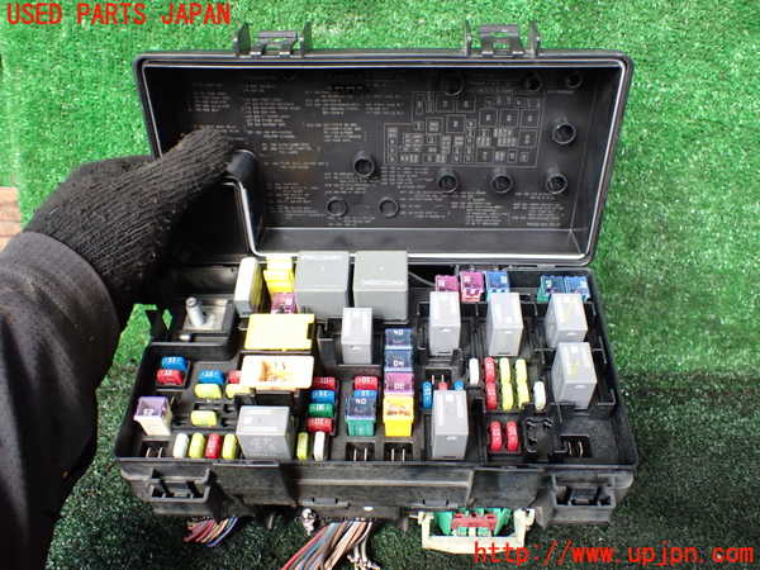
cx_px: 380
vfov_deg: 46.8
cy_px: 285
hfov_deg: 60.0
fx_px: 659
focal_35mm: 30
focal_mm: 5.4
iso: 320
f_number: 2.3
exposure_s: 1/125
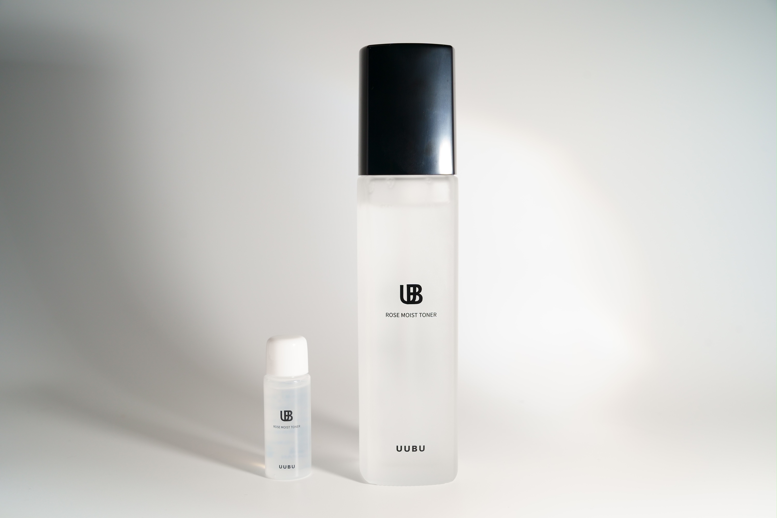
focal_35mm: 44
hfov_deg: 44.7
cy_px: 259
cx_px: 388
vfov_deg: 30.6
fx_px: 945
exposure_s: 1/60
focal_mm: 43.8
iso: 400
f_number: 8
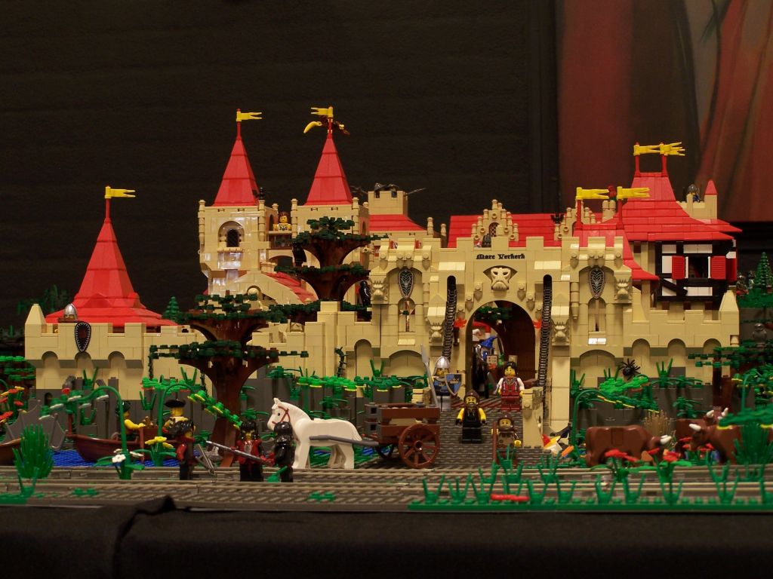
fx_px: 1675
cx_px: 386
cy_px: 290
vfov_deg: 19.6
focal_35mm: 75
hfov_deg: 26.0
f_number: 3.2
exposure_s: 1/2
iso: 80
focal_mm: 12.4
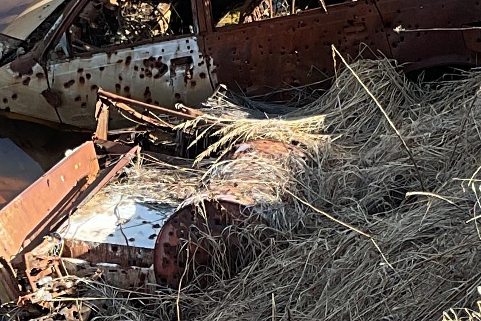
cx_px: 161
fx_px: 1456
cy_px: 79
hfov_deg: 18.7
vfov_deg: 12.5
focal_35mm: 109
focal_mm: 3
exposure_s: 1/428
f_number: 1.8
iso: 16
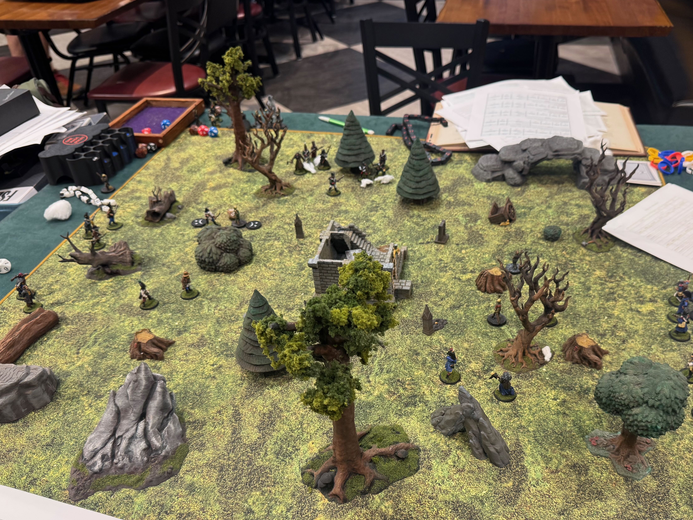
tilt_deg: -39.2
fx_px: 621
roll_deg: +2.6
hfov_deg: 58.2
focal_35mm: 31
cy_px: 314
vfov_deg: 45.2
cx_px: 390
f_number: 1.78
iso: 125
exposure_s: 1/60
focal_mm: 6.76
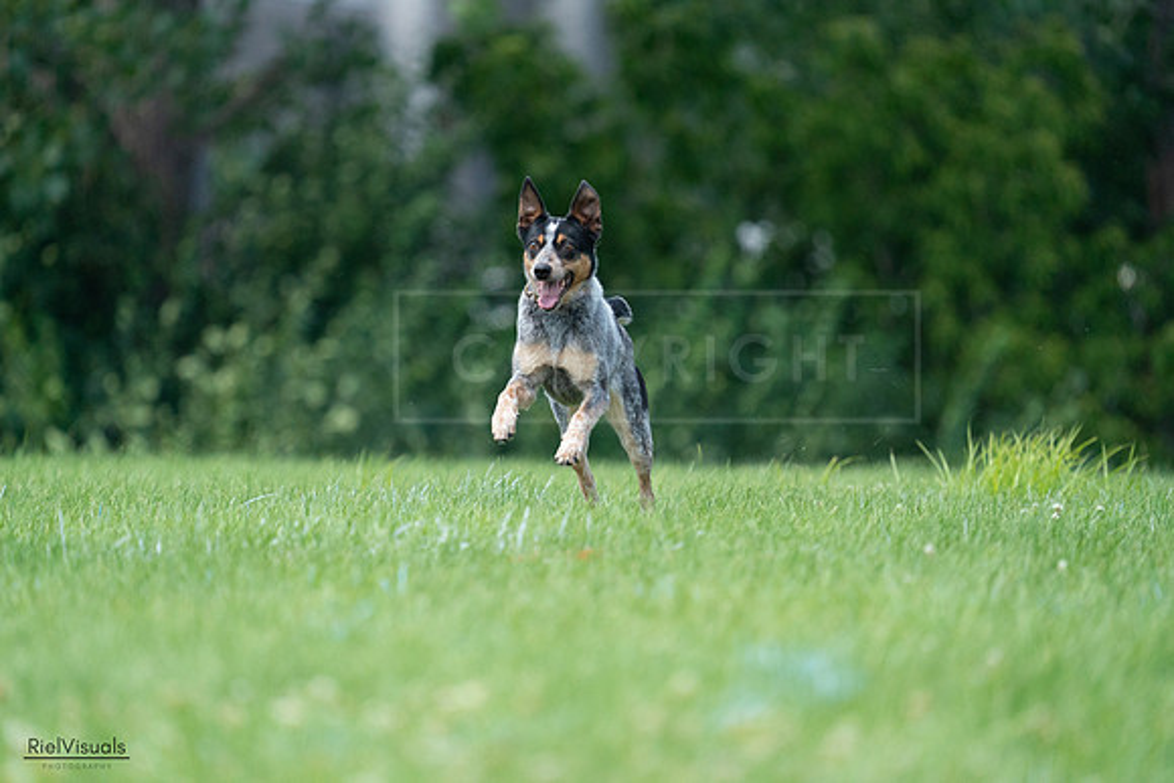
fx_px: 19570
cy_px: 392
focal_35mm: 600
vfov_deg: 2.3
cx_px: 587
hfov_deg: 3.4
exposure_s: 1/4000
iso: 2500
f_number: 6.3
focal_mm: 600
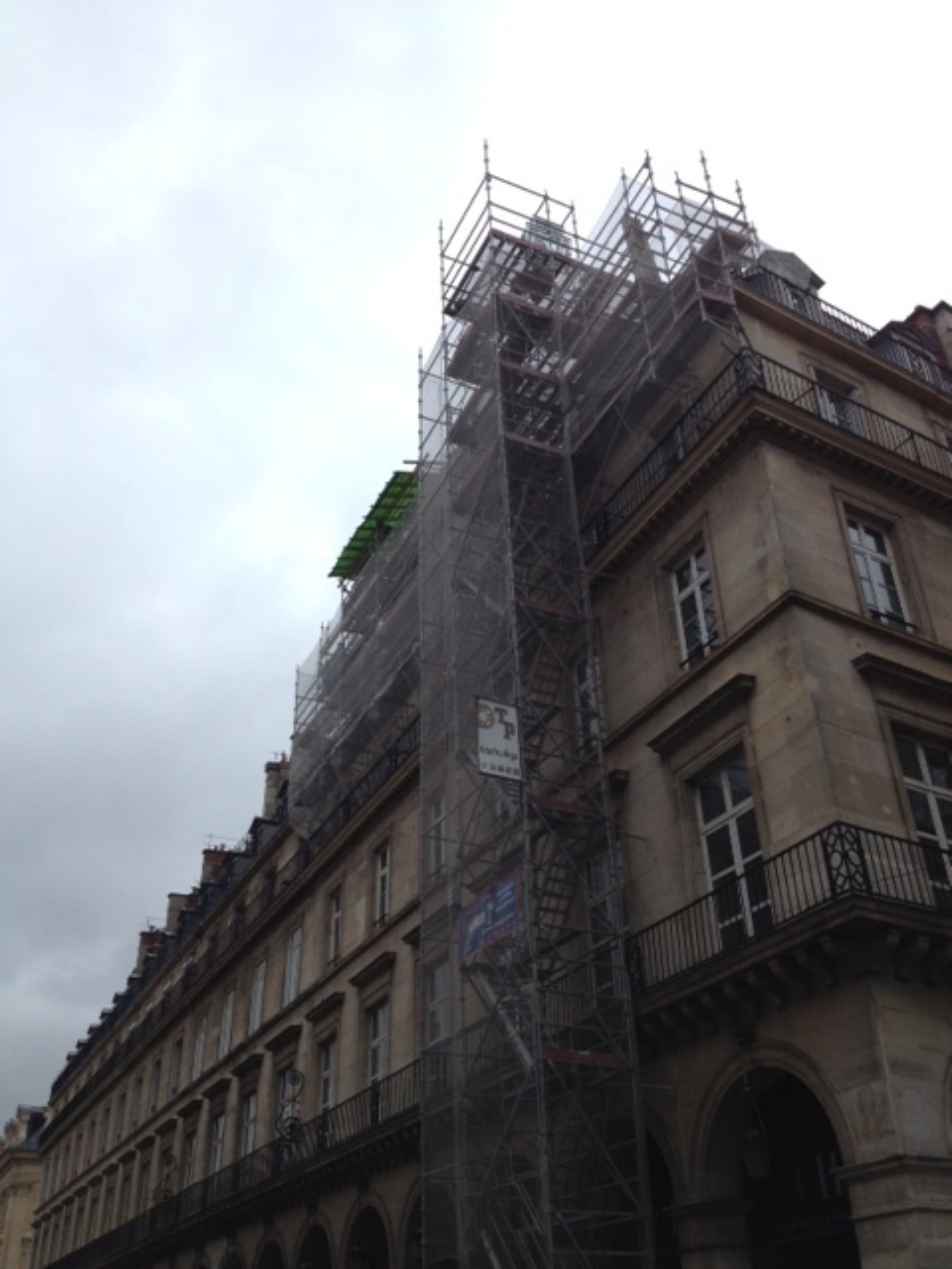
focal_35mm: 35
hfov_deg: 40.7
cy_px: 634
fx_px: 1283
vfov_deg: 52.6
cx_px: 476
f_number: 2.4
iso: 50
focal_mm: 4.28
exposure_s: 1/1381
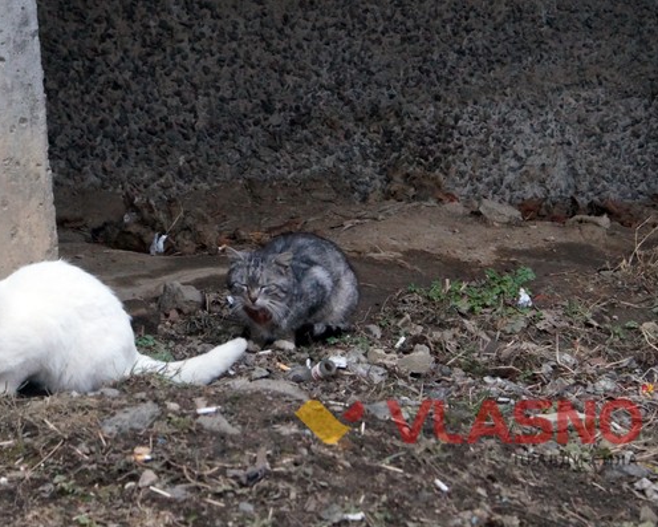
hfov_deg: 16.1
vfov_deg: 13.0
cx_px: 215
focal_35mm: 119
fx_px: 2318
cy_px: 242
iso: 3200
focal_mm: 60
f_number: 5.6
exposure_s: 1/40
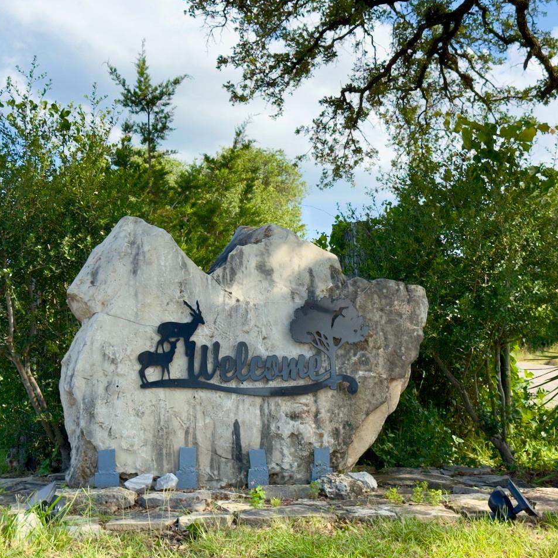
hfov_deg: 30.0
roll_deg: +0.8
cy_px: 280
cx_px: 258
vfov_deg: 30.0
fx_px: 1040
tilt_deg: +3.3
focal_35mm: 57
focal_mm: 6.76
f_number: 1.78
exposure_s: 1/1923
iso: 64
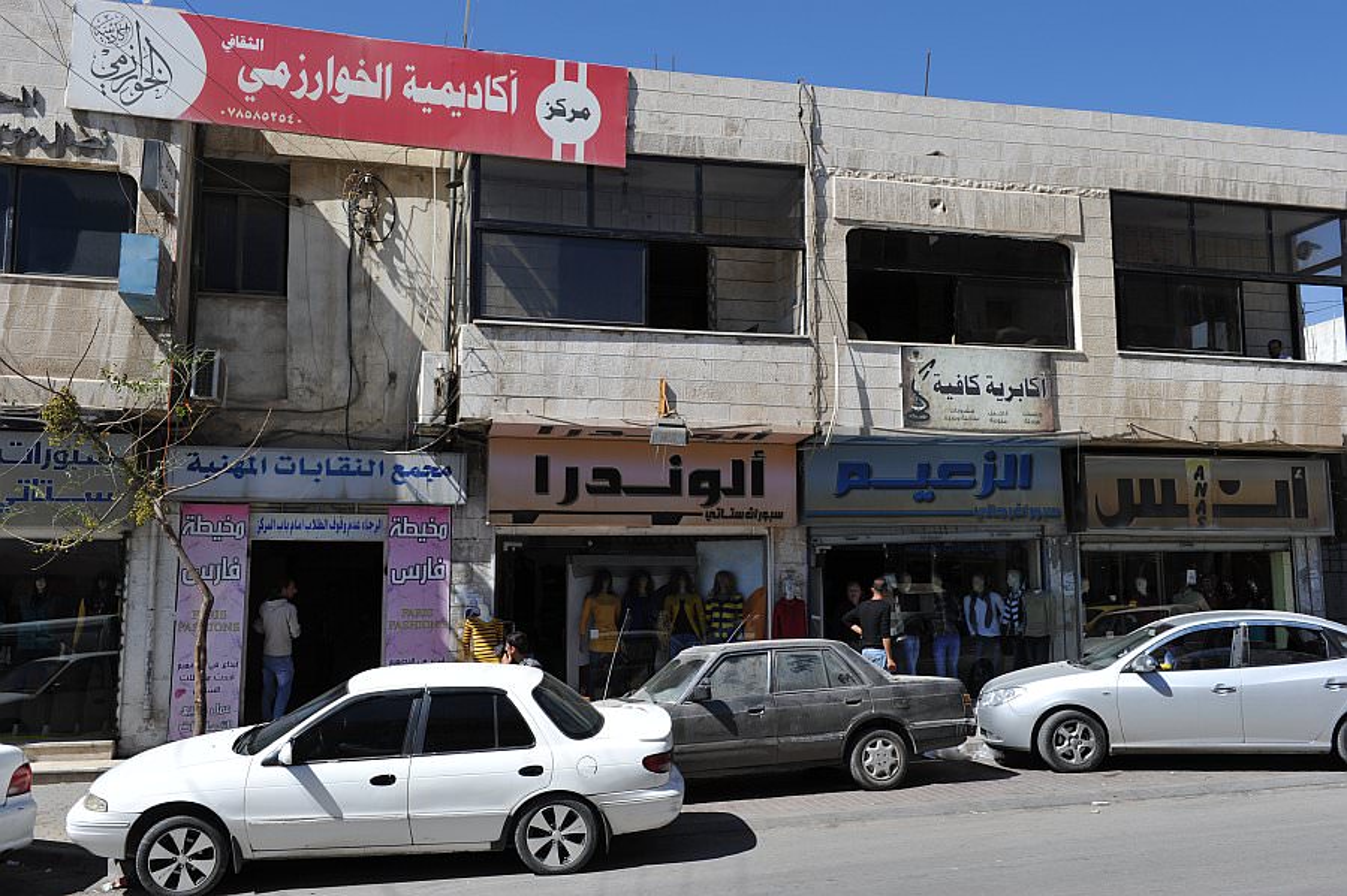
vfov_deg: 38.8
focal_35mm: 34
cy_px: 448
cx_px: 674
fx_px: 1271
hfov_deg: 55.8
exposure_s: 1/320
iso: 200
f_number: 9
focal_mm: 34
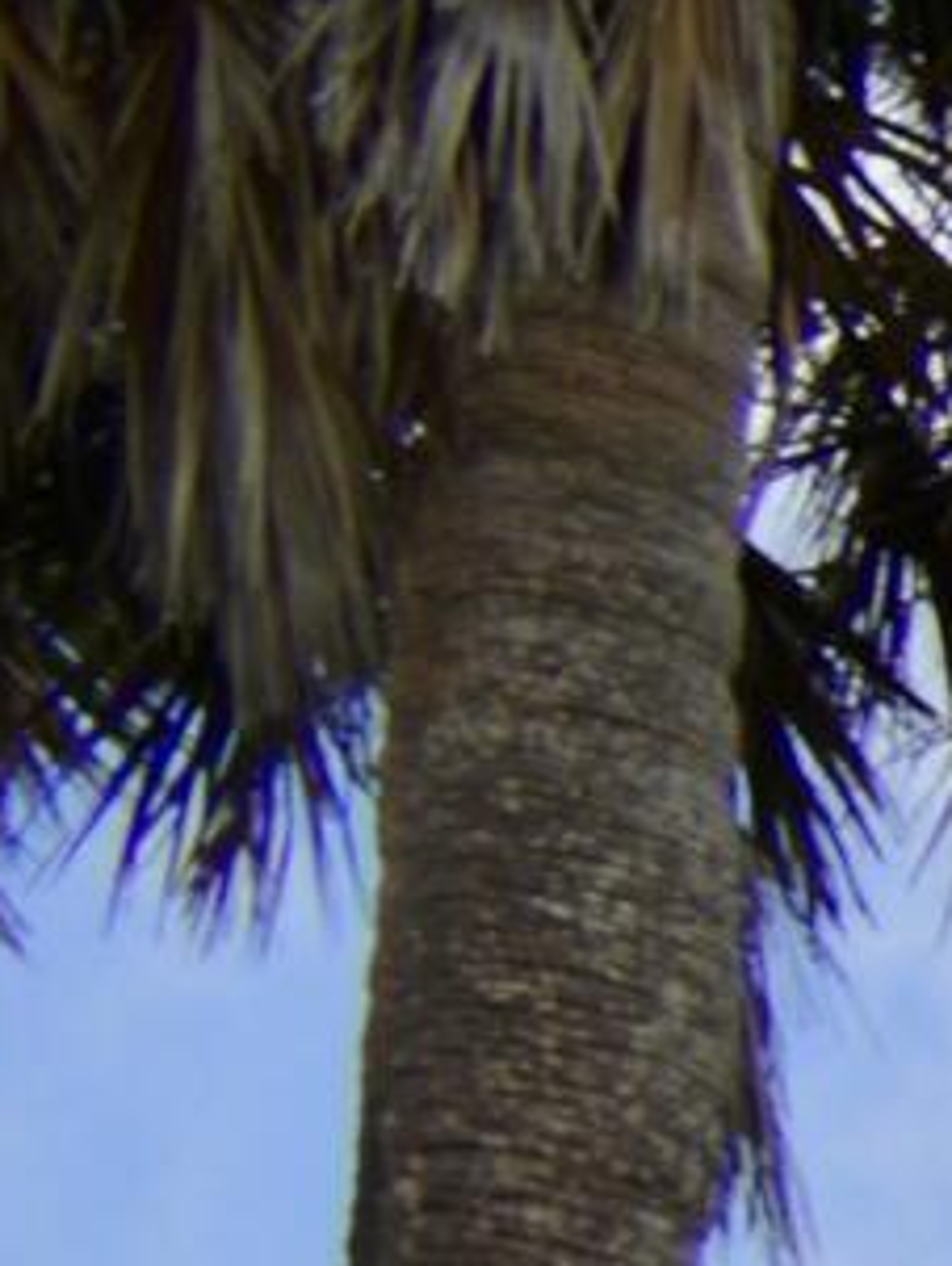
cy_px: 3702
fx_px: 5236
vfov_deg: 10.3
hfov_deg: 4.7
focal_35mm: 143
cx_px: 6249
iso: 100
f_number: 8
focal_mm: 10
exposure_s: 1/200
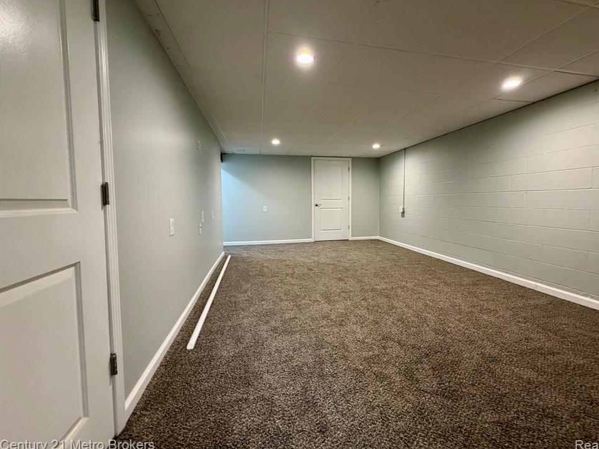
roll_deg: +1.0
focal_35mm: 15
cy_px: 215
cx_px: 318
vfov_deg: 81.7
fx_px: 260
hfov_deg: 98.1
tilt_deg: -4.1
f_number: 2.2
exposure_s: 1/60
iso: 320
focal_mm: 2.22
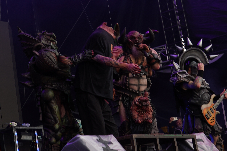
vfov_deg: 13.8
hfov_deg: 20.4
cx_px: 19
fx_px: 618
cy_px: 8
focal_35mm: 98
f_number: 5.6
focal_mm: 39
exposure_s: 1/60
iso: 100
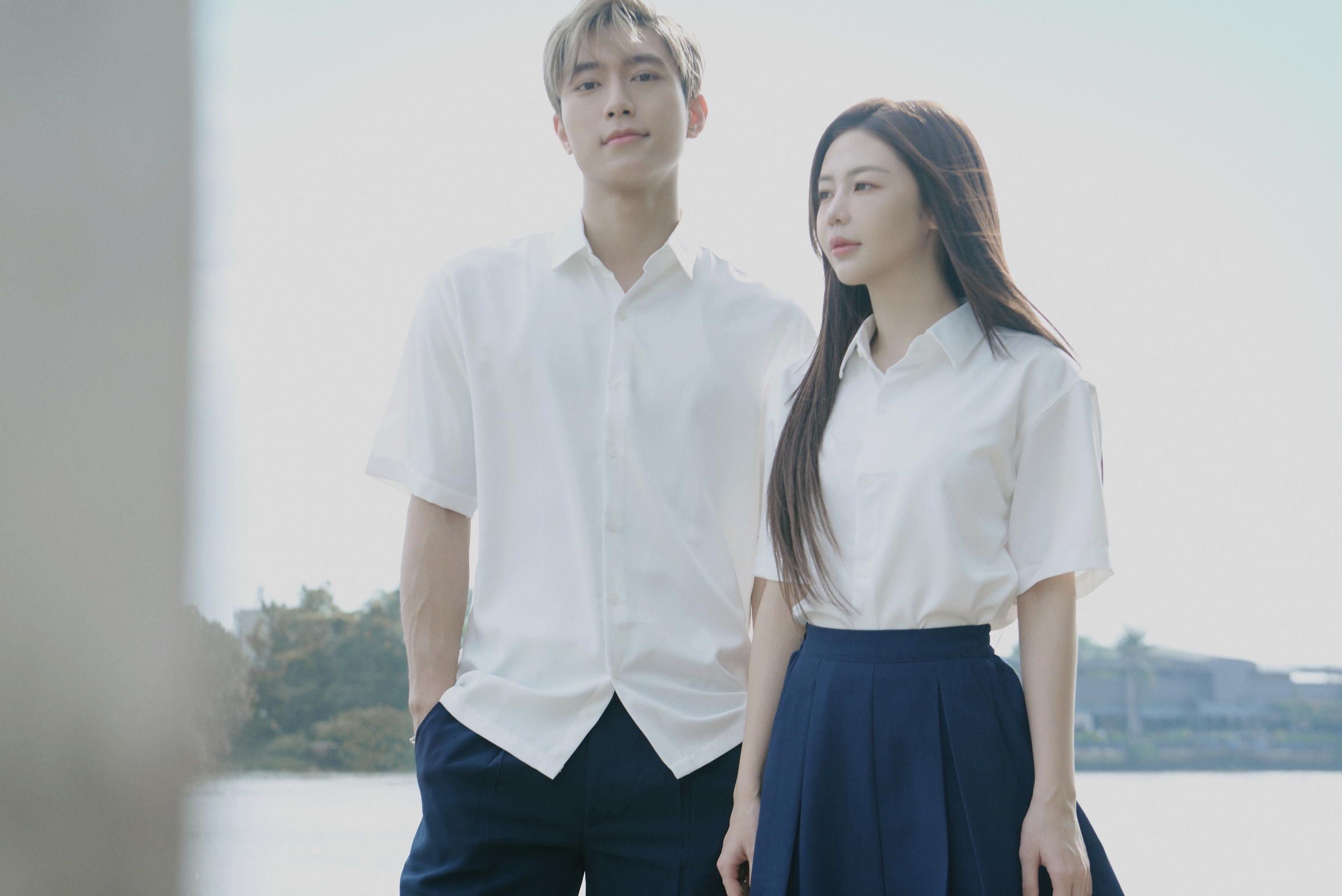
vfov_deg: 18.9
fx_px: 2685
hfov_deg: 28.0
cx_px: 612
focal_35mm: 72
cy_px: 474
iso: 100
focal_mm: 66
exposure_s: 1/100
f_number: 7.1
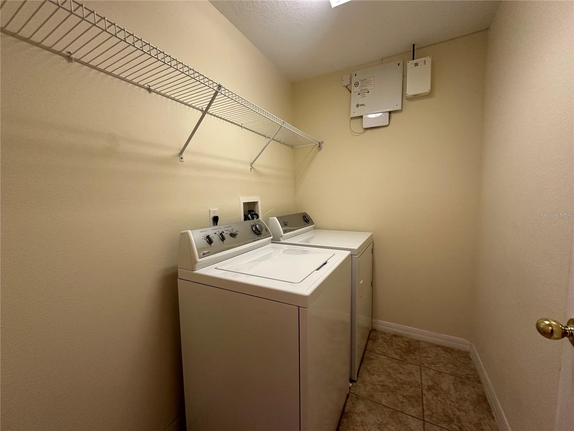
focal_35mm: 14
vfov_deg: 85.7
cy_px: 216
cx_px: 287
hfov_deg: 102.1
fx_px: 232
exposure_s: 1/60
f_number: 2.2
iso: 200
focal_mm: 2.22
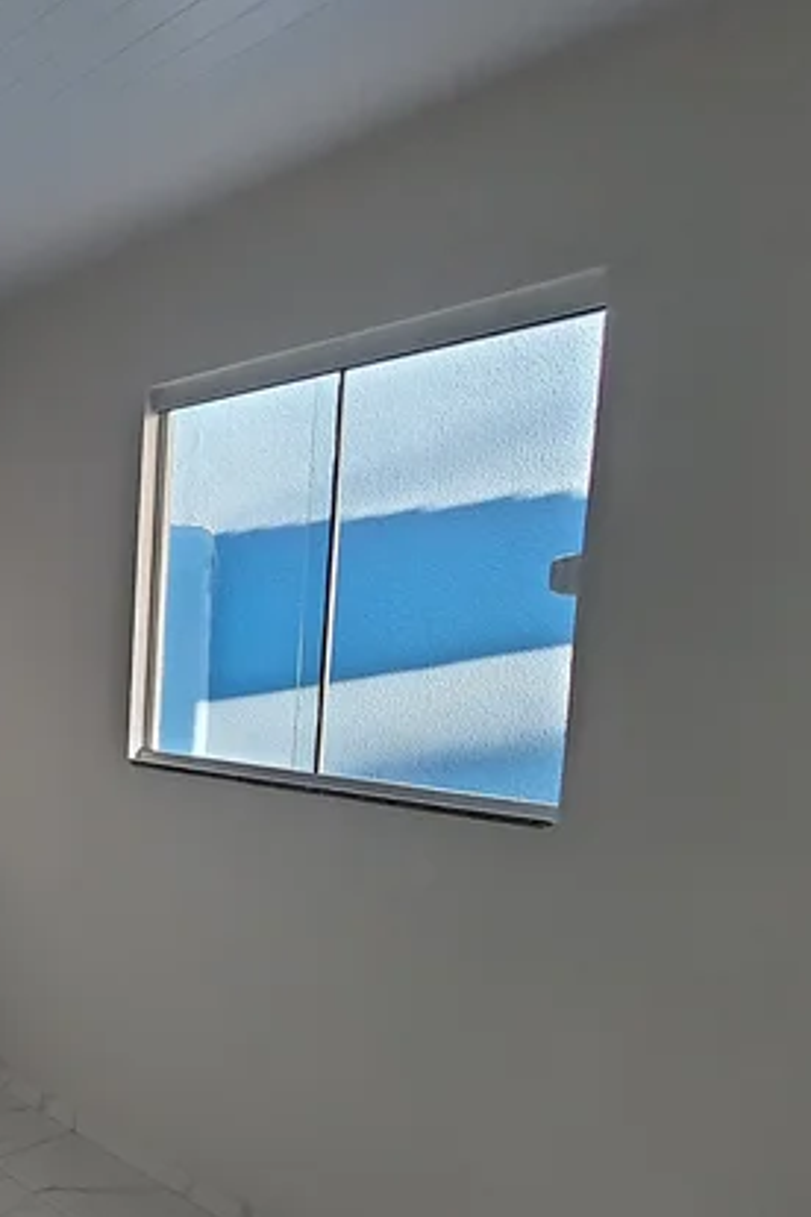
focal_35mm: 27
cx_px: -256
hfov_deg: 33.8
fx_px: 912
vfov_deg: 66.3
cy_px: 766
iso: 160
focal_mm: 1.74
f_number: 2.2
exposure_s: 1/60
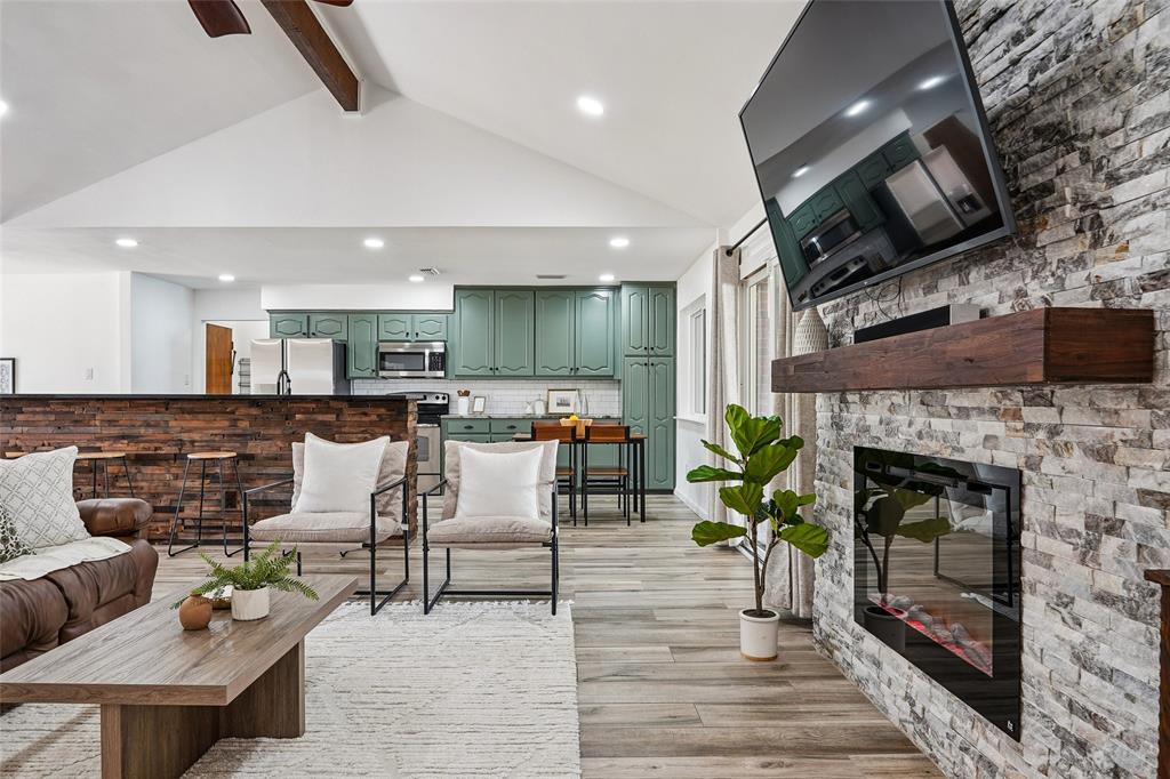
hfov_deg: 81.2
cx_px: 585
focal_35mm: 21
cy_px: 390
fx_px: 682
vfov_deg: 59.5
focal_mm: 14
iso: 100
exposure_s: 1/1.67
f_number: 9
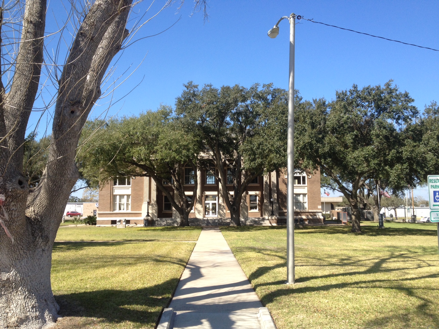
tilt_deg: +3.7
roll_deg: -0.4
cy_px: 164
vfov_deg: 40.7
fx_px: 444
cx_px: 220
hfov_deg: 52.6
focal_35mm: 35
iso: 50
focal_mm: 4.28
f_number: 2.4
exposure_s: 1/968
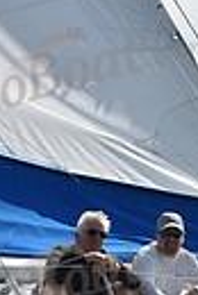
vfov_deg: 5.4
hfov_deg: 3.6
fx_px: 3118
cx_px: 322
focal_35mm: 379
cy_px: 377
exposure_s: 1/1000
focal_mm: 85
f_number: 11
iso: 320
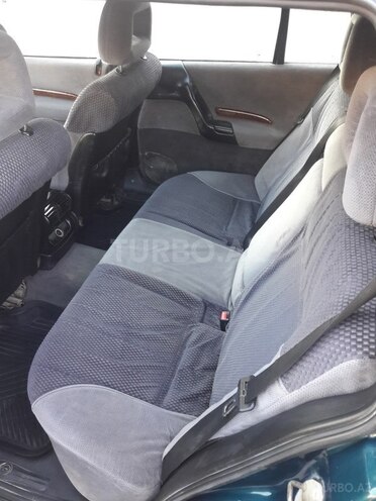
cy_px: 250
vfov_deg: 63.4
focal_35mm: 28
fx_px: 406
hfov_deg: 49.7
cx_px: 188
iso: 125
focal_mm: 3.7
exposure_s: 1/33
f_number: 1.9
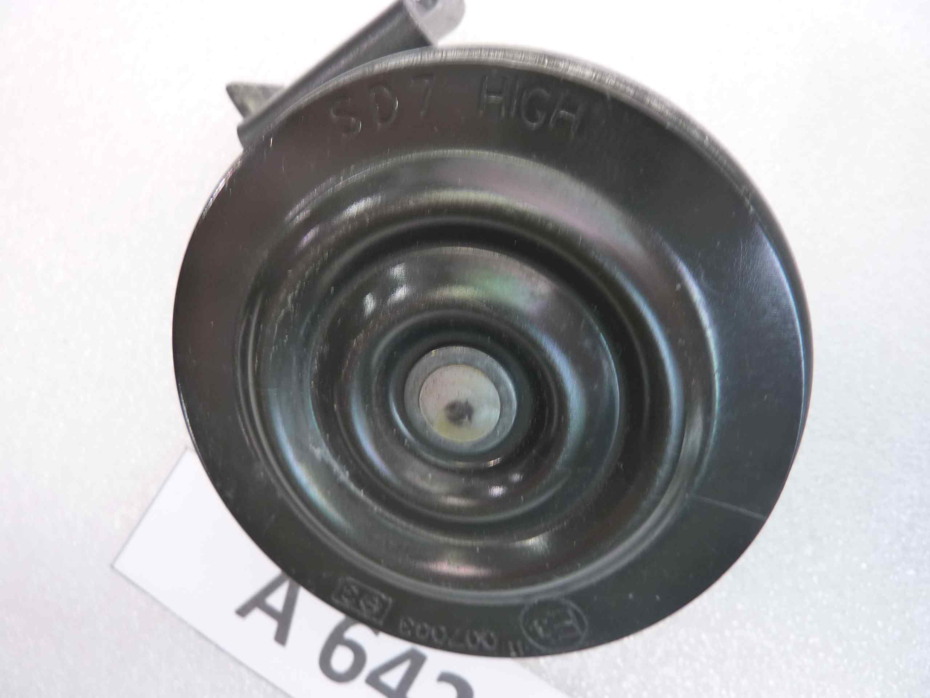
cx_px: 465
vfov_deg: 54.9
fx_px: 672
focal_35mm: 25
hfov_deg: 69.4
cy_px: 349
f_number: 3.3
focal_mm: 4.1
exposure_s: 1/8
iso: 125
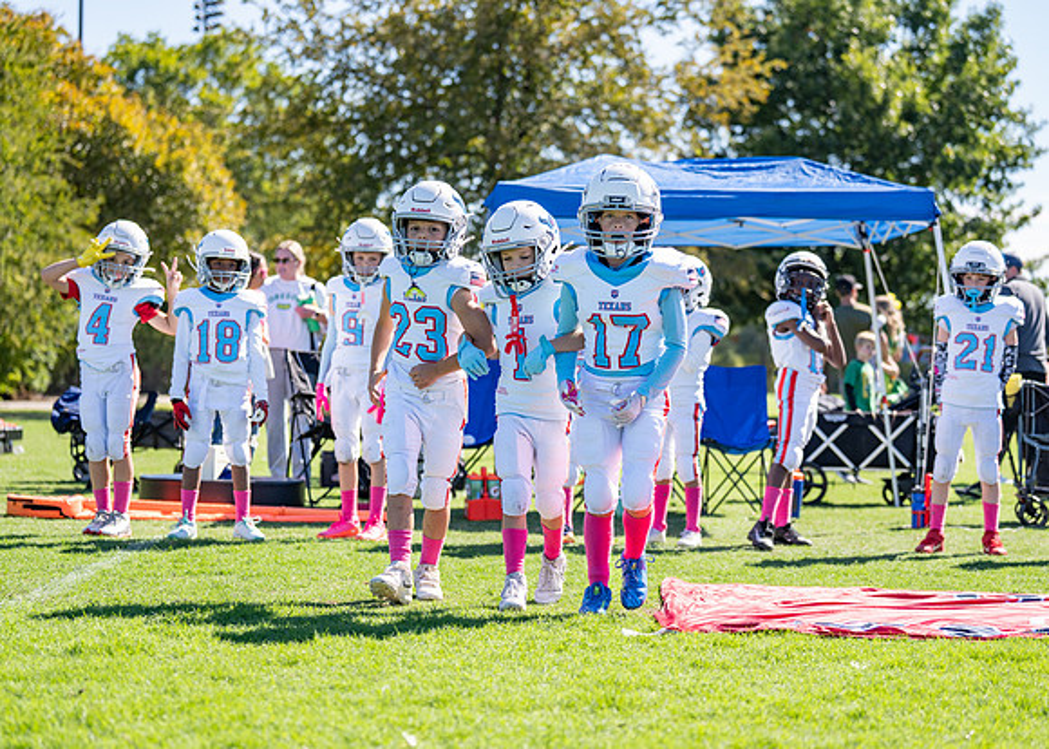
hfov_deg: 23.8
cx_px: 531
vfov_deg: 17.1
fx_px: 2489
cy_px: 402
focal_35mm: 84
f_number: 2.8
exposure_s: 1/2000
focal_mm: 72
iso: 250
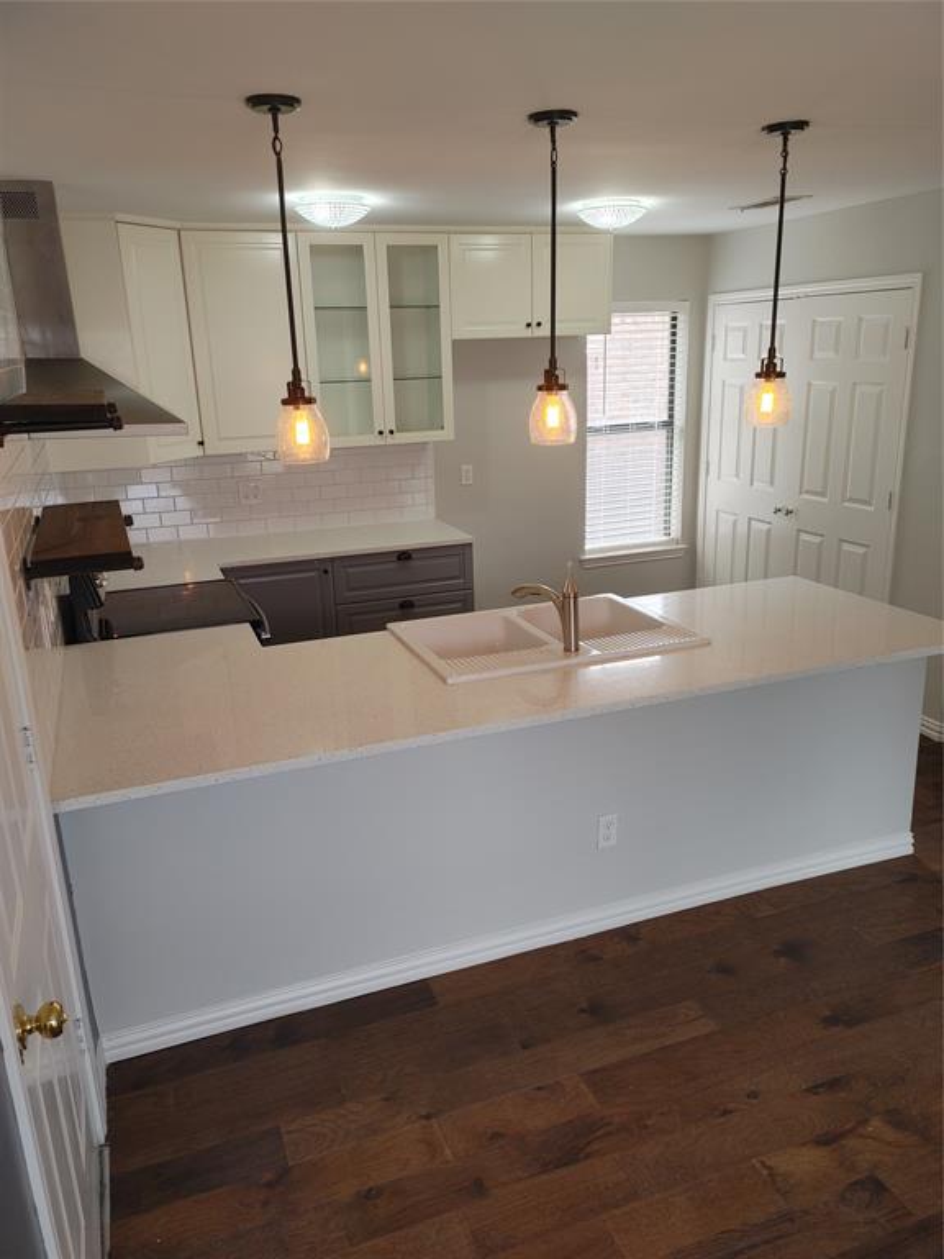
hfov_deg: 53.1
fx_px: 945
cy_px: 630
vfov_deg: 67.3
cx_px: 472
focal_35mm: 26
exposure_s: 1/60
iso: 50
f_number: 1.8
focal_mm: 5.58
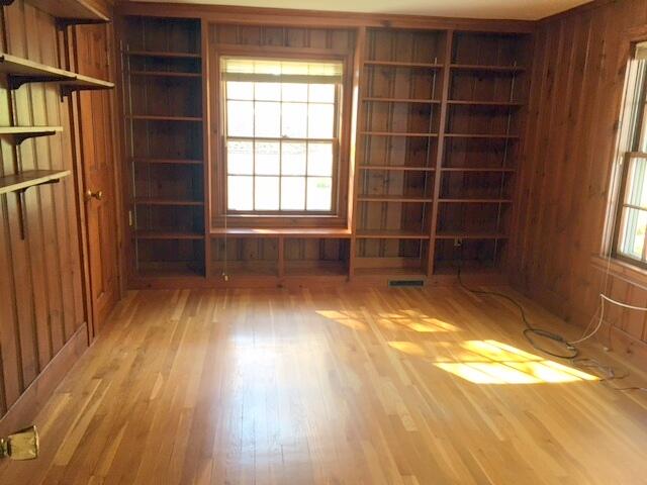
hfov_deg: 61.7
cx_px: 324
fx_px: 542
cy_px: 242
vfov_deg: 48.2
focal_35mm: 29
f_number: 2.2
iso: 40
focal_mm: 4.15
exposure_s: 1/30
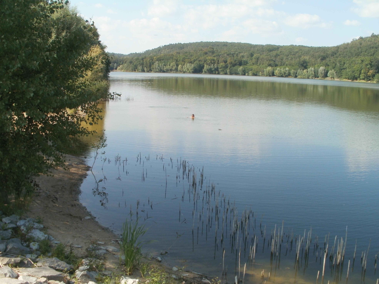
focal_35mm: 36
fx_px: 394
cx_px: 190
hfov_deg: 51.4
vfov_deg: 39.7
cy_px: 142
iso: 100
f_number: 5.6
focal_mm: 6.3
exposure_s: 1/250
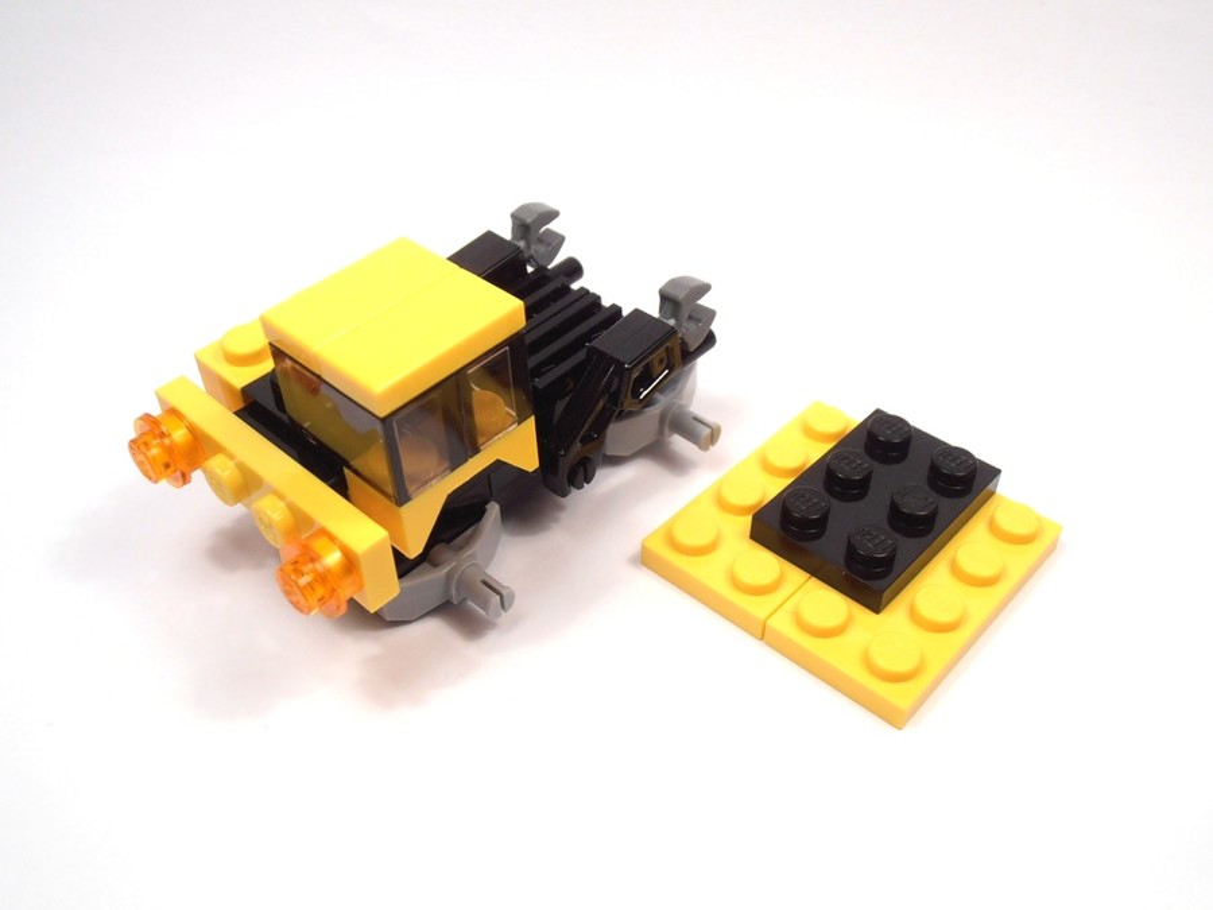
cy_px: 455
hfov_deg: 50.1
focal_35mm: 37
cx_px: 606
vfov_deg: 38.7
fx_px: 1297
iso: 80
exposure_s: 1/100
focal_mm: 6.61
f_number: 3.9
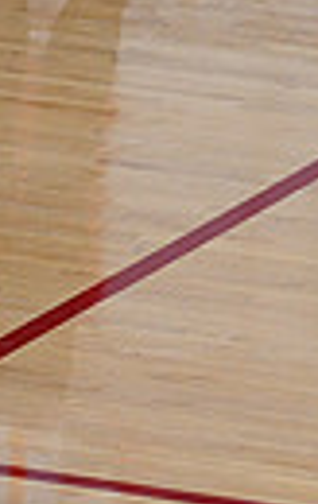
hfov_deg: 1.9
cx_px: 1028
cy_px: -99
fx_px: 9367
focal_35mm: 680
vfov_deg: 3.1
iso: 4000
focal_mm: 150
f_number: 4
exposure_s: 1/400
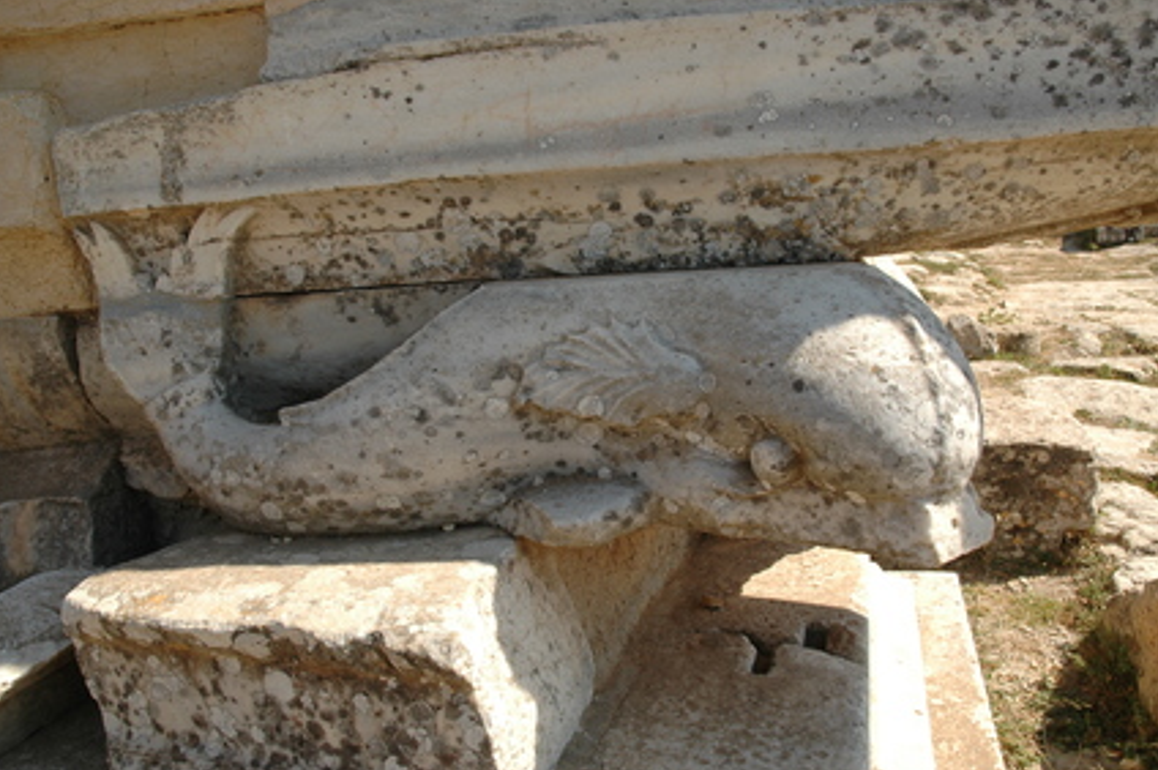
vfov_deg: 46.3
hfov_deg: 65.5
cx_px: 560
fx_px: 900
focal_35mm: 28
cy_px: 377
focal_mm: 18
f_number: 9
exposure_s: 1/320
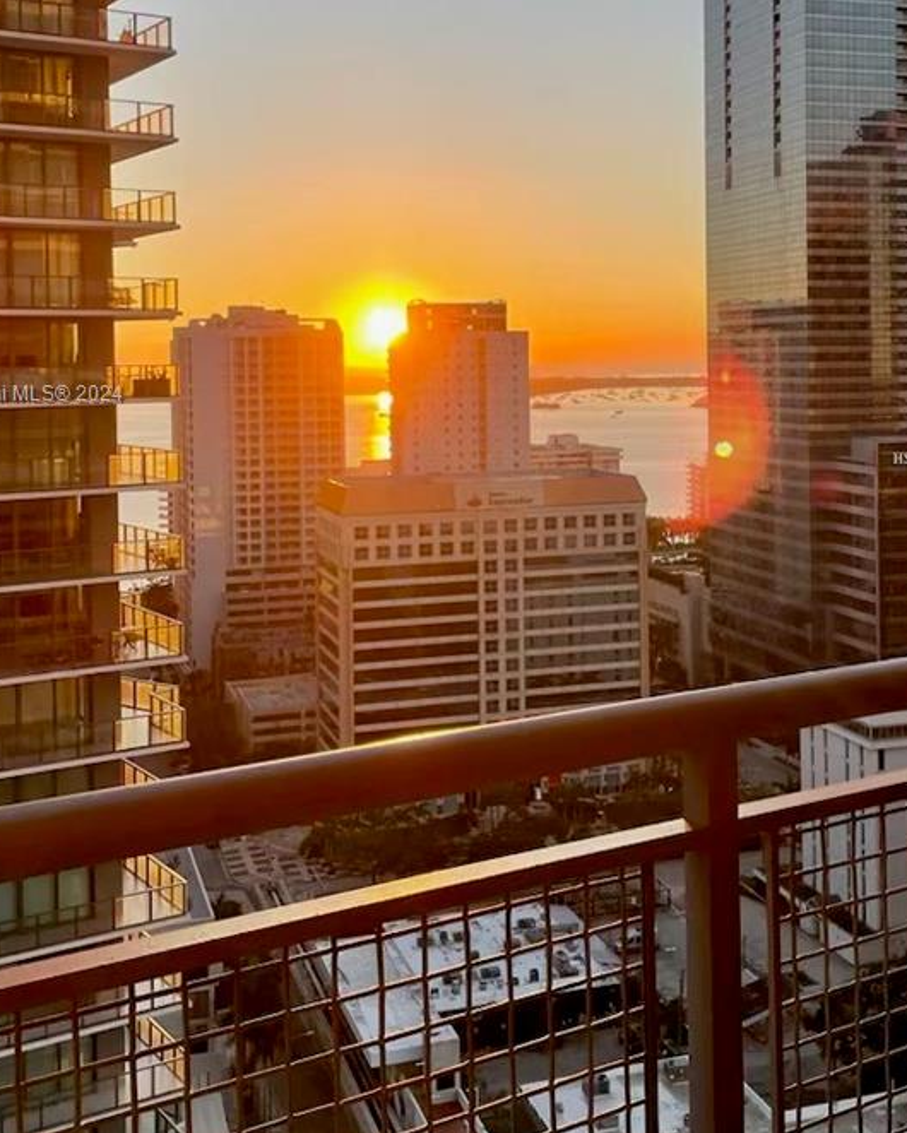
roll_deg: +1.7
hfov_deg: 32.6
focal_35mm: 46
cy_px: 395
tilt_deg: -1.4
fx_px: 1543
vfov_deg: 39.9
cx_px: 580
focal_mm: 4.2
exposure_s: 1/1033
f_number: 1.6
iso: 32
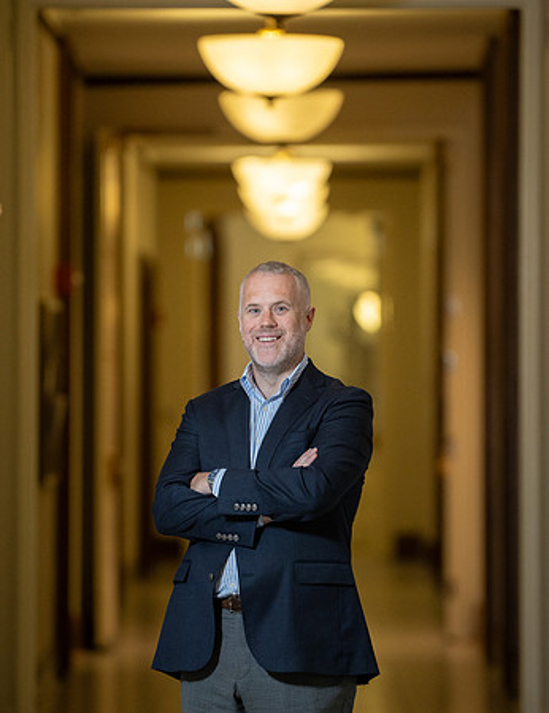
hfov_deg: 4.6
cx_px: 285
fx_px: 6827
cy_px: 361
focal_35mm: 328
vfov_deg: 6.0
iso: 640
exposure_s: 1/160
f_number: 3.2
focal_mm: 200
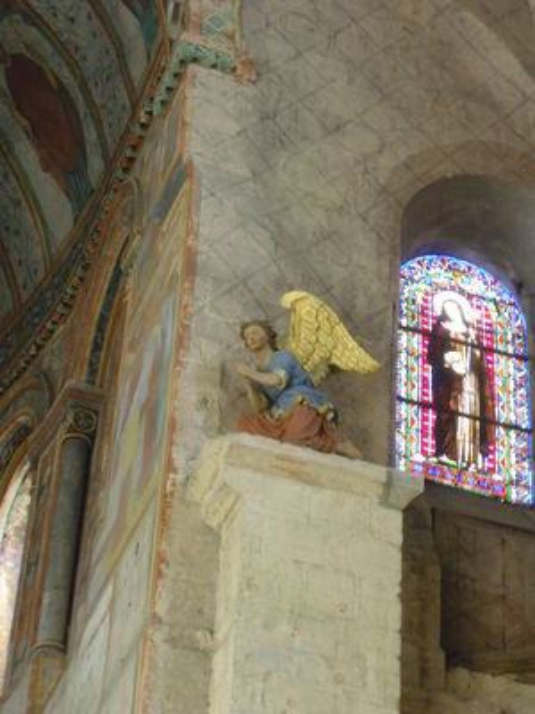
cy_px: 357
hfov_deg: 13.2
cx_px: 268
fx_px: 2308
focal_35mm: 112
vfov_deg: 17.6
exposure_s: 1/15
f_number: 5.9
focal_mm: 18.6
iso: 400
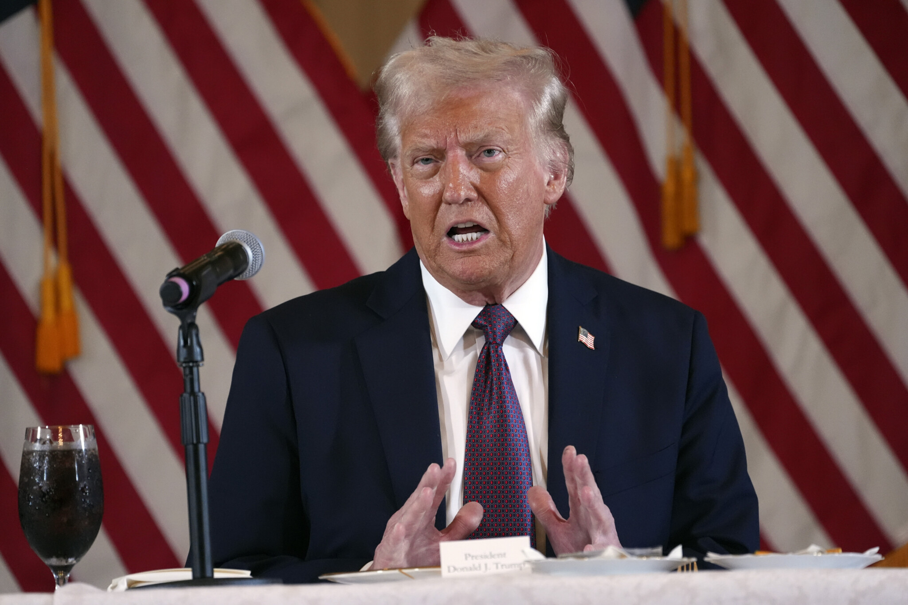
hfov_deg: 6.5
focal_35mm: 318
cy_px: 302
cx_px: 454
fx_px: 8019
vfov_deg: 4.3
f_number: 5.6
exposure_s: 1/125
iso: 5000
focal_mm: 318
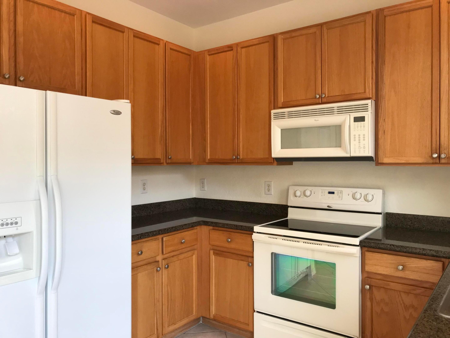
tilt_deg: -0.3
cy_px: 169
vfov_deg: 49.7
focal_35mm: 28
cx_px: 225
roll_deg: +0.0
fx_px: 364
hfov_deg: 63.4
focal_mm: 3.99
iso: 32
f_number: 1.8
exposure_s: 1/120
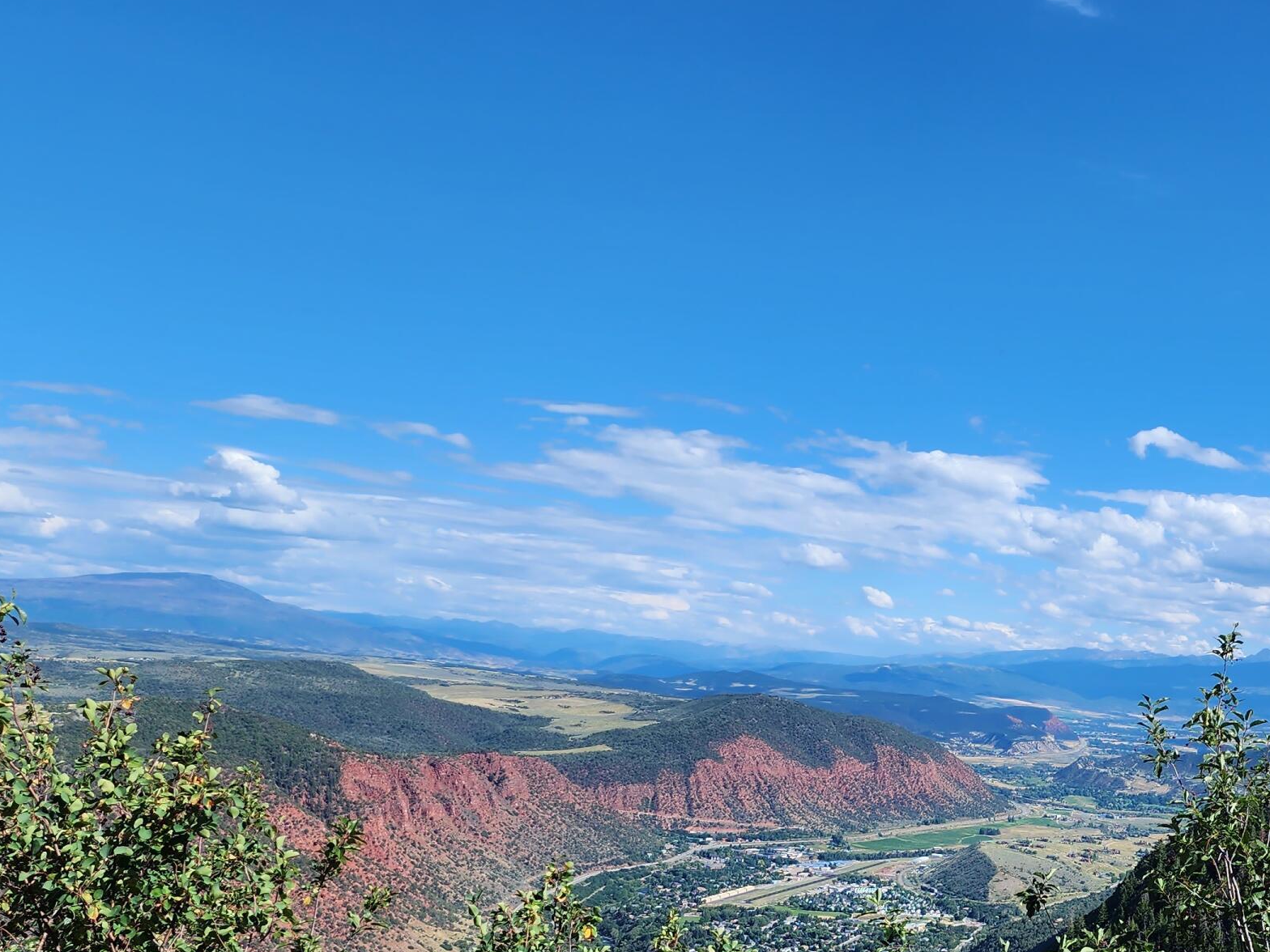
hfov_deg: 40.6
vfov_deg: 31.9
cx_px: 1069
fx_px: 1614
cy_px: 781
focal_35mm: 44
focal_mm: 6.4
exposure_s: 1/1117
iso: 12
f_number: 1.8
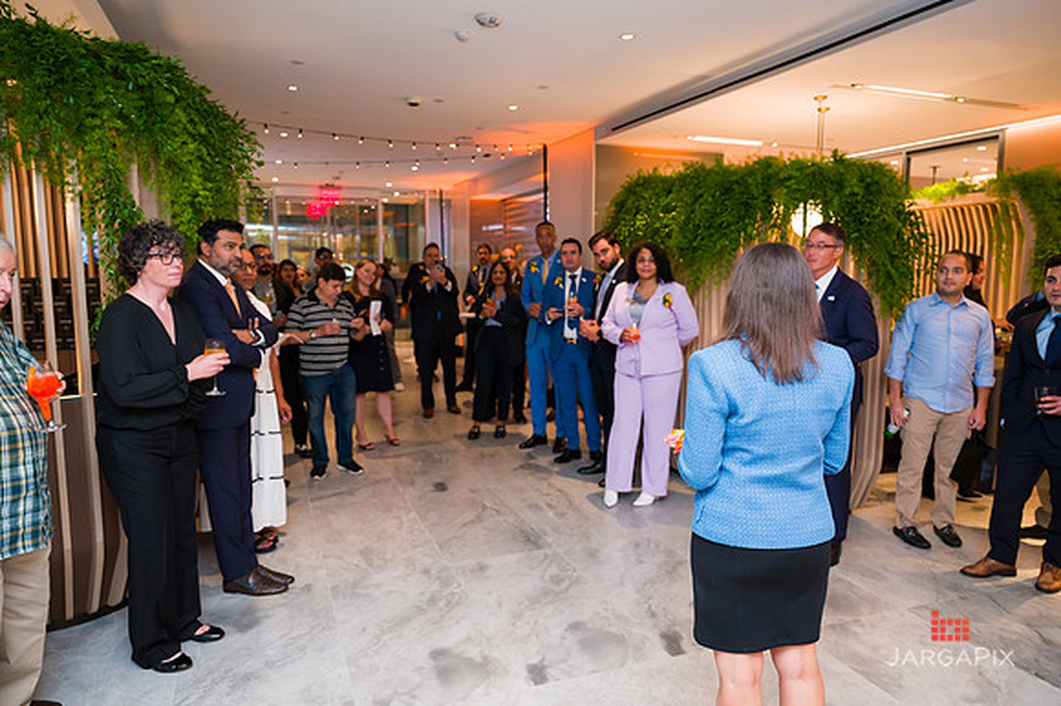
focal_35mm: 24
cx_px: 530
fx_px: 715
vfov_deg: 52.5
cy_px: 353
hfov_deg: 73.1
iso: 800
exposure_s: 1/160
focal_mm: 24
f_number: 3.2
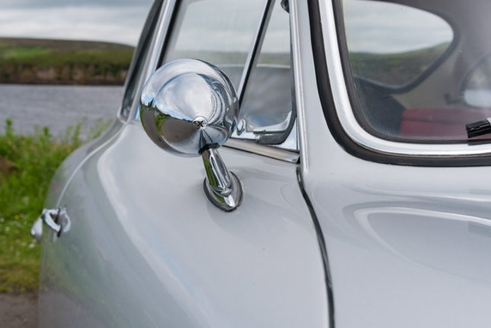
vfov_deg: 28.5
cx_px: 243
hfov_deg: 41.9
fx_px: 641
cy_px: 117
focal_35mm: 47
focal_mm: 35
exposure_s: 1/250
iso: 400
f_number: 9
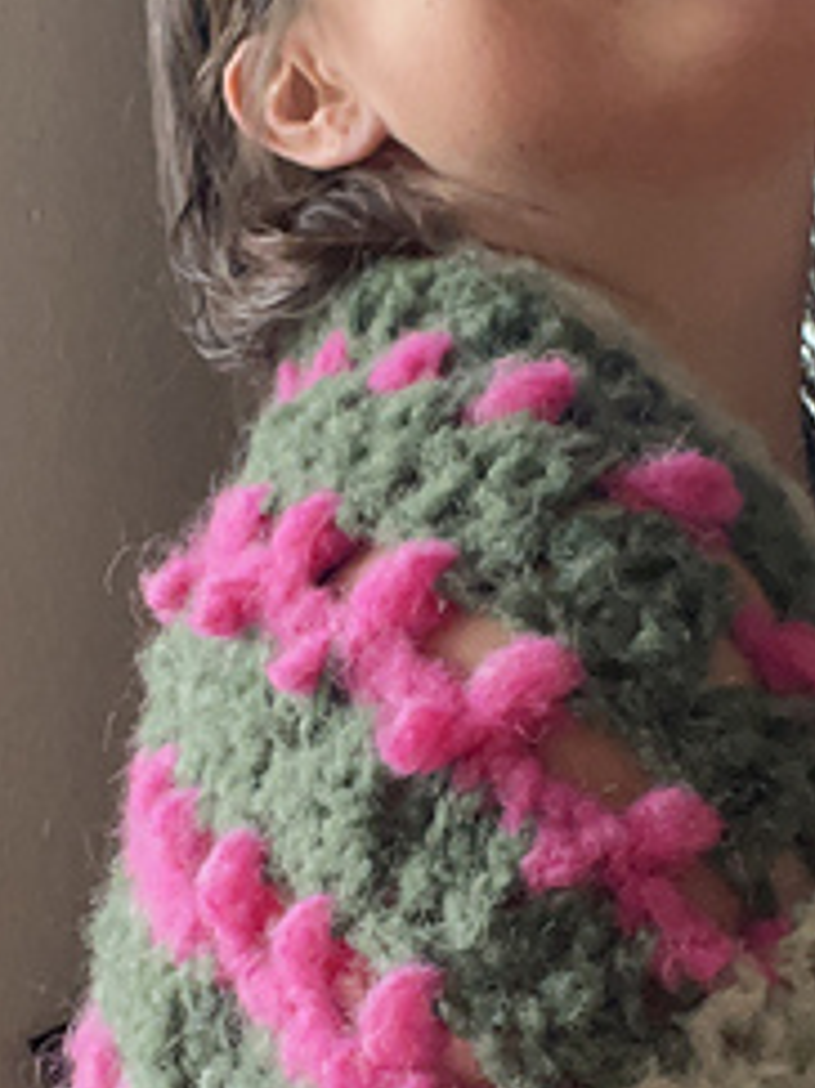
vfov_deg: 24.7
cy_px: 676
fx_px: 2482
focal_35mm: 79
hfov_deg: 18.6
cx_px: 381
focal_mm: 2.71
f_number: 2.2
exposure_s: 1/40
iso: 400
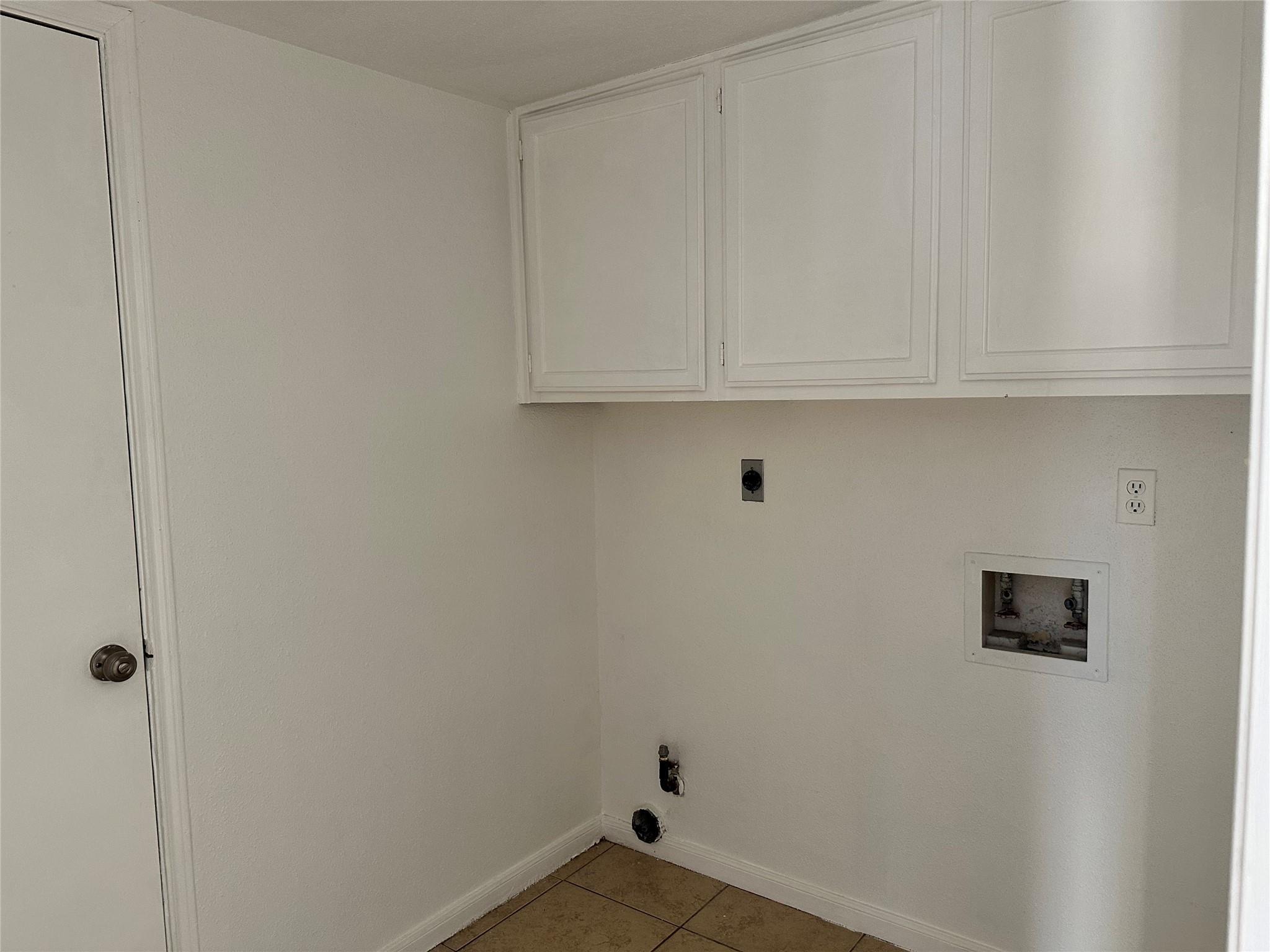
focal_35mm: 24
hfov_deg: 71.6
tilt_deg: -5.5
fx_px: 881
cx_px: 635
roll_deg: +1.3
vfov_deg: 56.8
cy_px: 476
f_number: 1.78
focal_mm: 6.86
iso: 250
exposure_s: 1/60
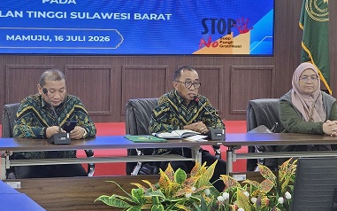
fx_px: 1175
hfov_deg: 16.3
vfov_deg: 10.2
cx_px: 174
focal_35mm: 128
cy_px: 91
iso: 1000
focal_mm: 18.6
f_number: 3.4
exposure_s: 1/64
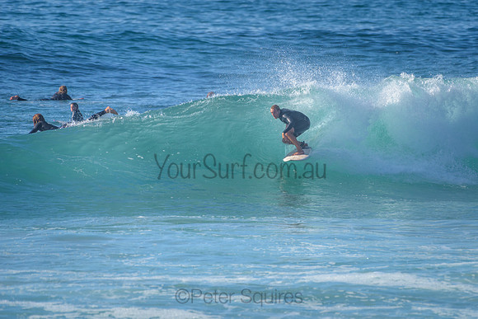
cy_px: 155
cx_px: 293
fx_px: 8138
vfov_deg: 2.2
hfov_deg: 3.4
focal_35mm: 613
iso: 220
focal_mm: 500
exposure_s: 1/2000
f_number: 5.6
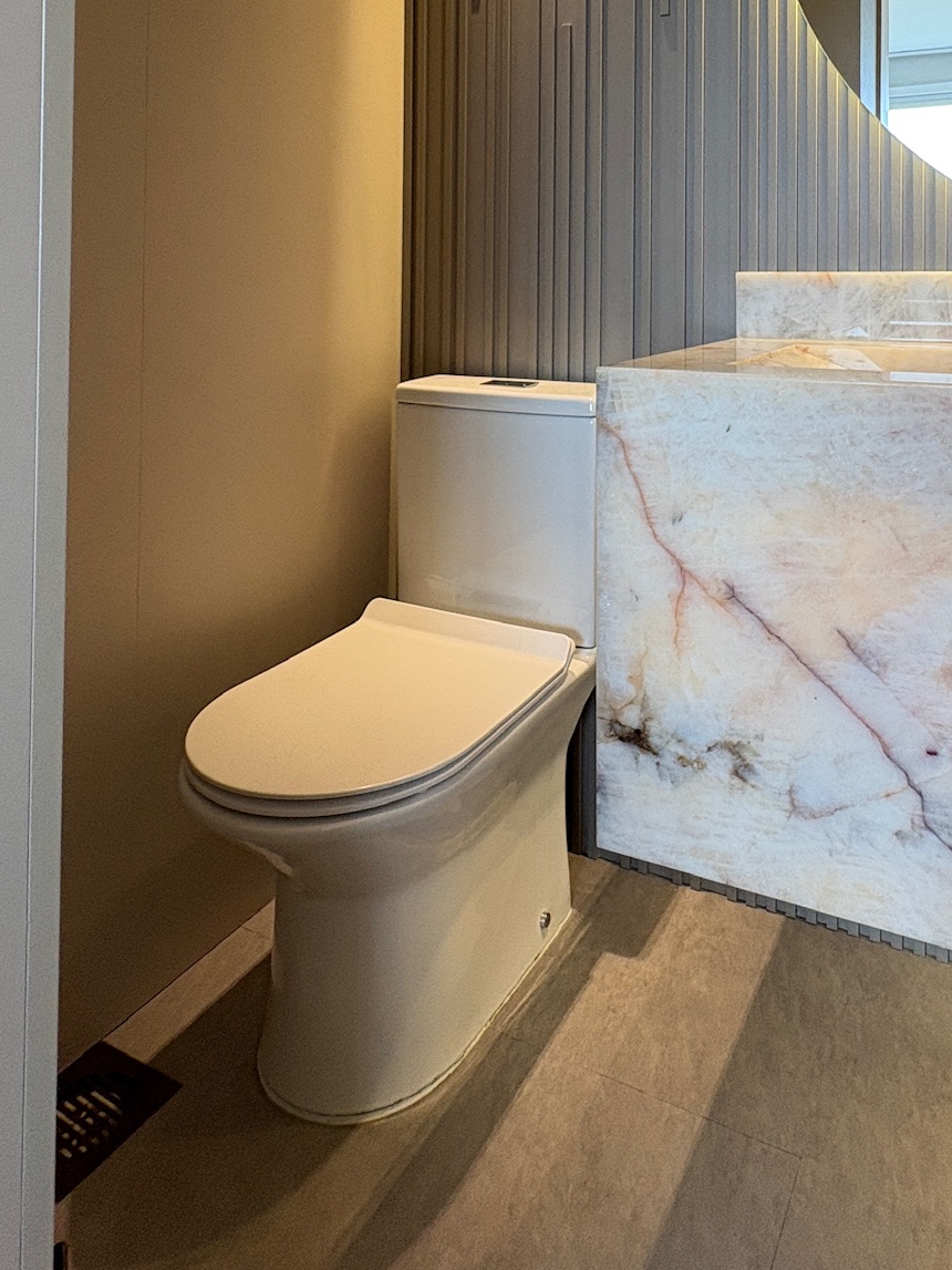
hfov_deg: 53.7
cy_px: 249
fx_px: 917
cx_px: 643
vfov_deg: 63.3
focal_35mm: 25
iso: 160
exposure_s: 1/120
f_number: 2.2
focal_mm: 2.22
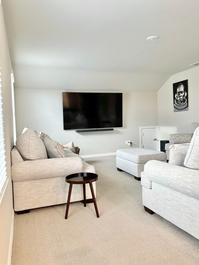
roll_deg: +1.9
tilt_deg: -2.9
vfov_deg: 65.3
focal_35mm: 27
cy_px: 129
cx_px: 101
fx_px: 207
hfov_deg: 51.4
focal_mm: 5.96
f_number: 1.6
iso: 400
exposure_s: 1/60
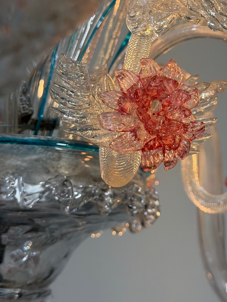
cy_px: 84
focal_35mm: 71
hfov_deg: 20.6
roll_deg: -0.7
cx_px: 166
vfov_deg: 27.1
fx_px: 621
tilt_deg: +19.8
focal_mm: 6.76
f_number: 1.78
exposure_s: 1/100
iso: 80
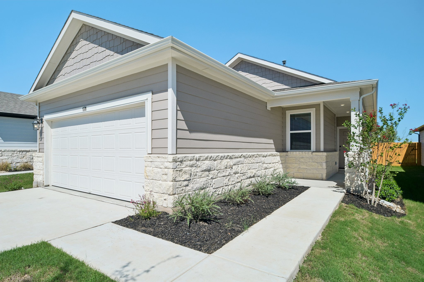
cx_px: 212
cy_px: 141
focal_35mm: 19
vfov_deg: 64.5
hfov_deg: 86.9
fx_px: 224
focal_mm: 13
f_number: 8
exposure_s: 1/2000
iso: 400
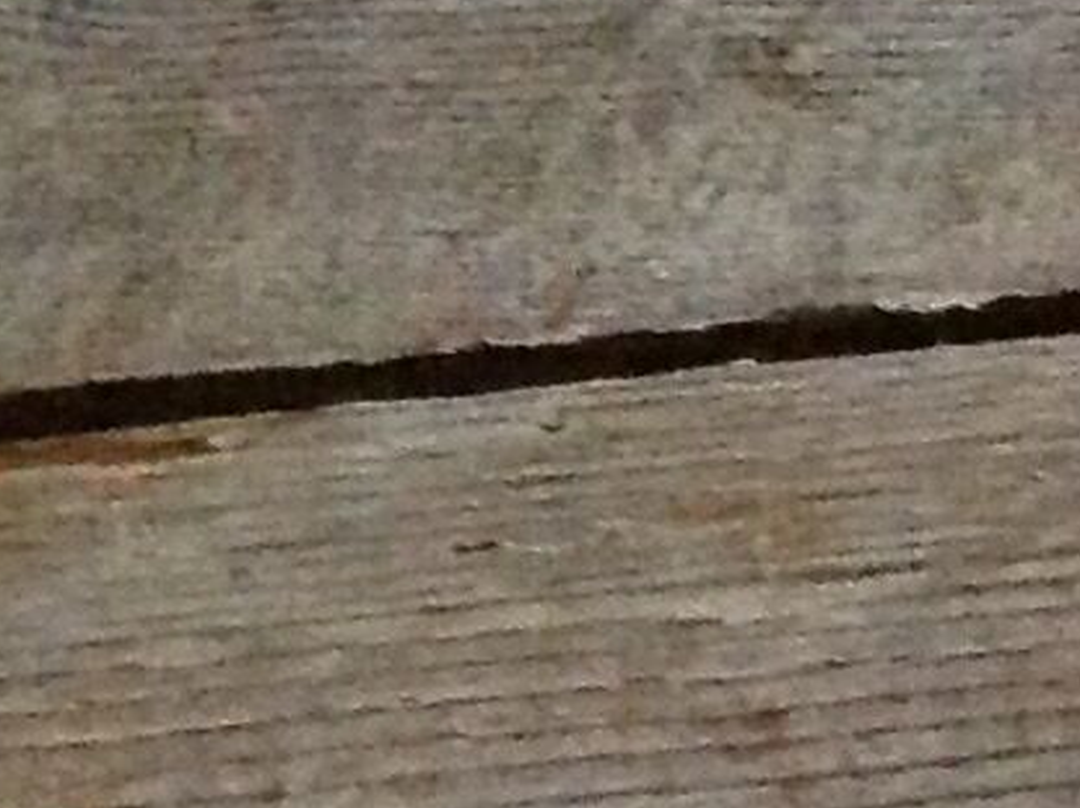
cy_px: -307
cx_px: 3240
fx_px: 6794
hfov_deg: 7.9
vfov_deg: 6.7
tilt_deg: -52.0
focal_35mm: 218
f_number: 2.4
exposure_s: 1/15
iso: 400
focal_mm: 4.28
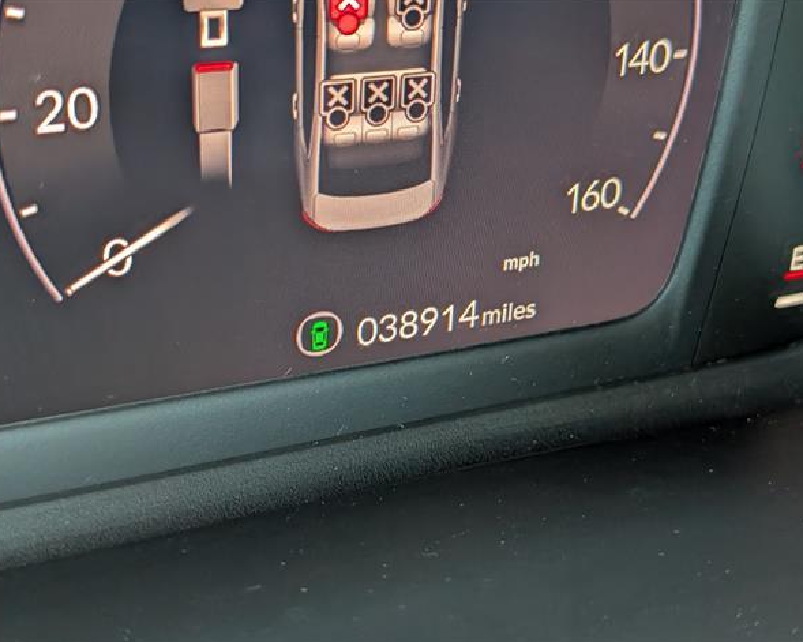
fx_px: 1236
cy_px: 320
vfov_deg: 29.1
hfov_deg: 36.0
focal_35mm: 52
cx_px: 419
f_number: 1.68
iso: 333
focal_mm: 6.9
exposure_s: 1/90.1
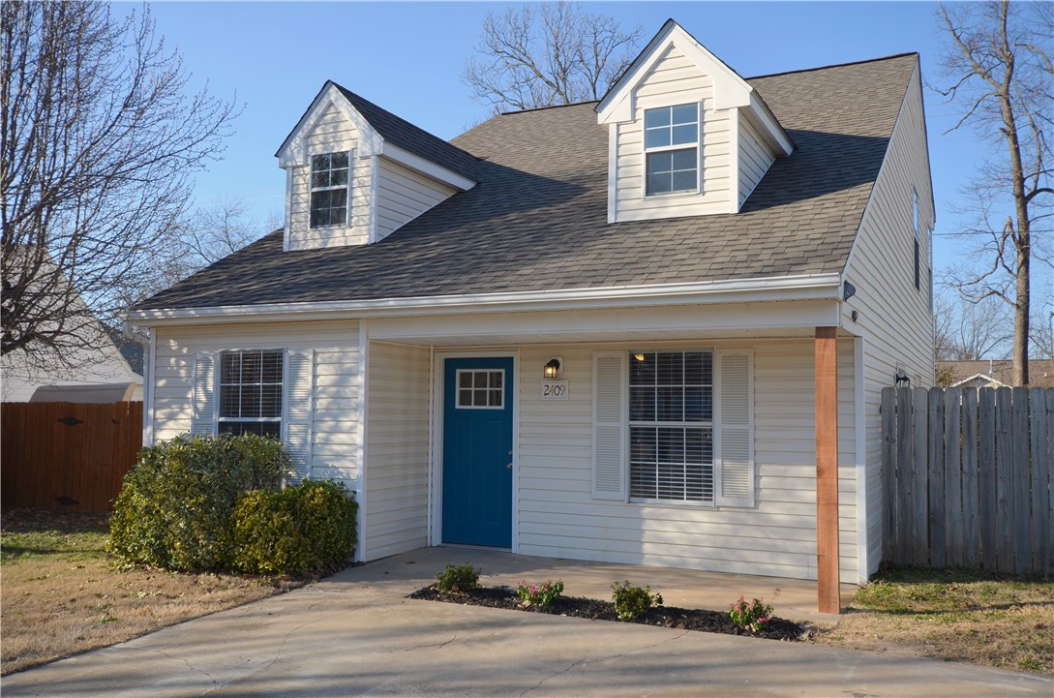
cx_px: 527
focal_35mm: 33
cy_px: 349
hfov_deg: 57.3
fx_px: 964
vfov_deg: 39.8
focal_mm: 22
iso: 125
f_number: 8
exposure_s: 1/250
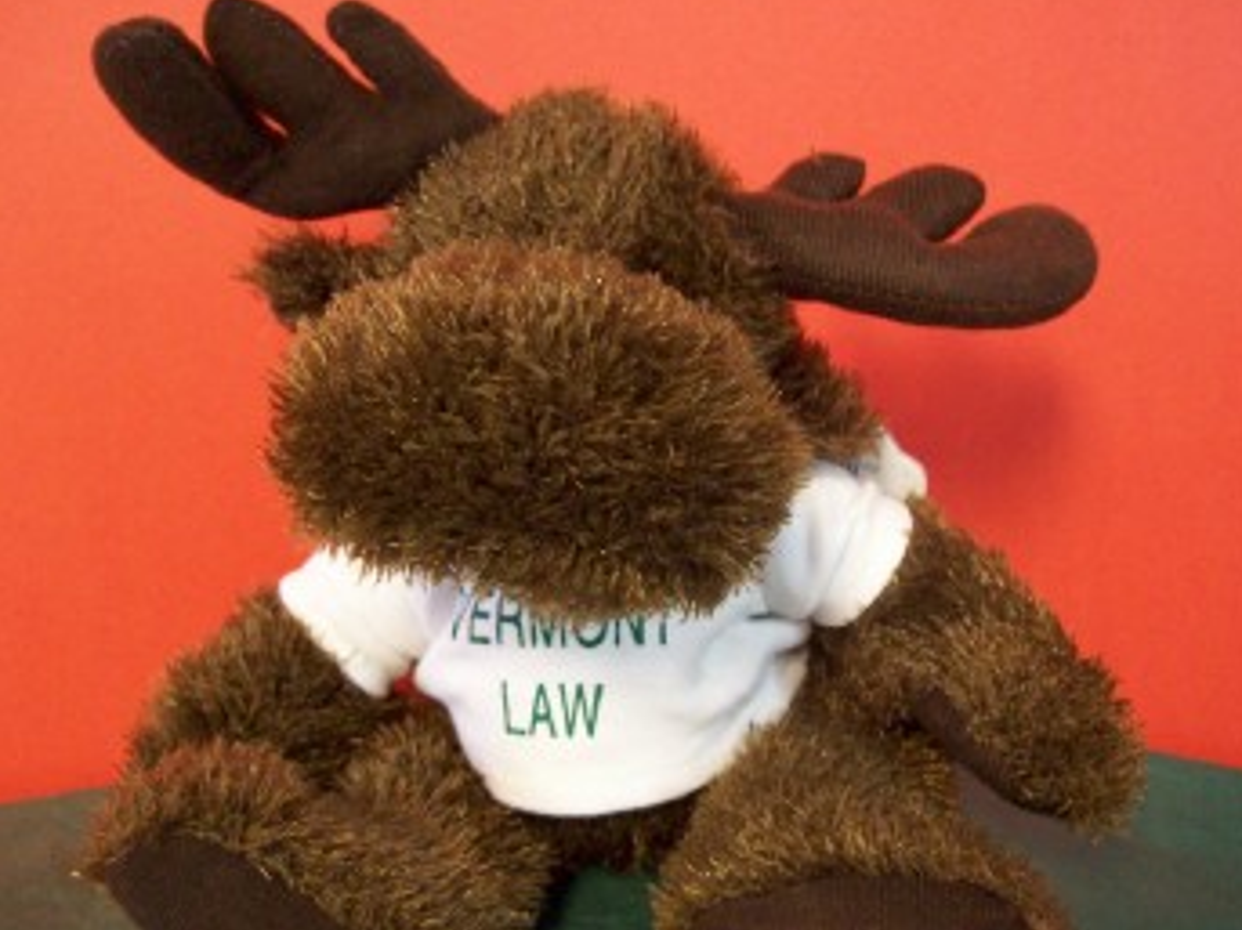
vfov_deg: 34.3
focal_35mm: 42
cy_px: 492
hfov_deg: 44.8
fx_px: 1506
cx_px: 597
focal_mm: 6
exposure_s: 1/8.14
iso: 160
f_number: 2.7
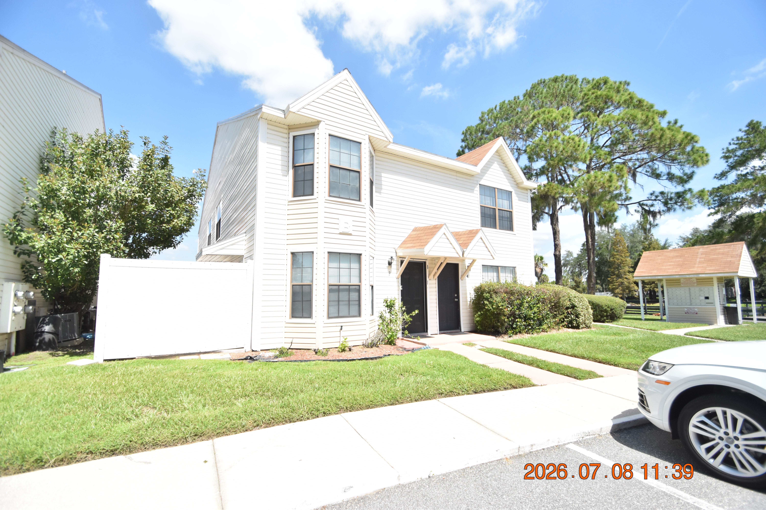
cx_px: 383
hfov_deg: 100.4
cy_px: 255
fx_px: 319
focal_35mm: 15
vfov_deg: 77.3
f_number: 3.5
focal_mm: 10
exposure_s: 1/4000
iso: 800
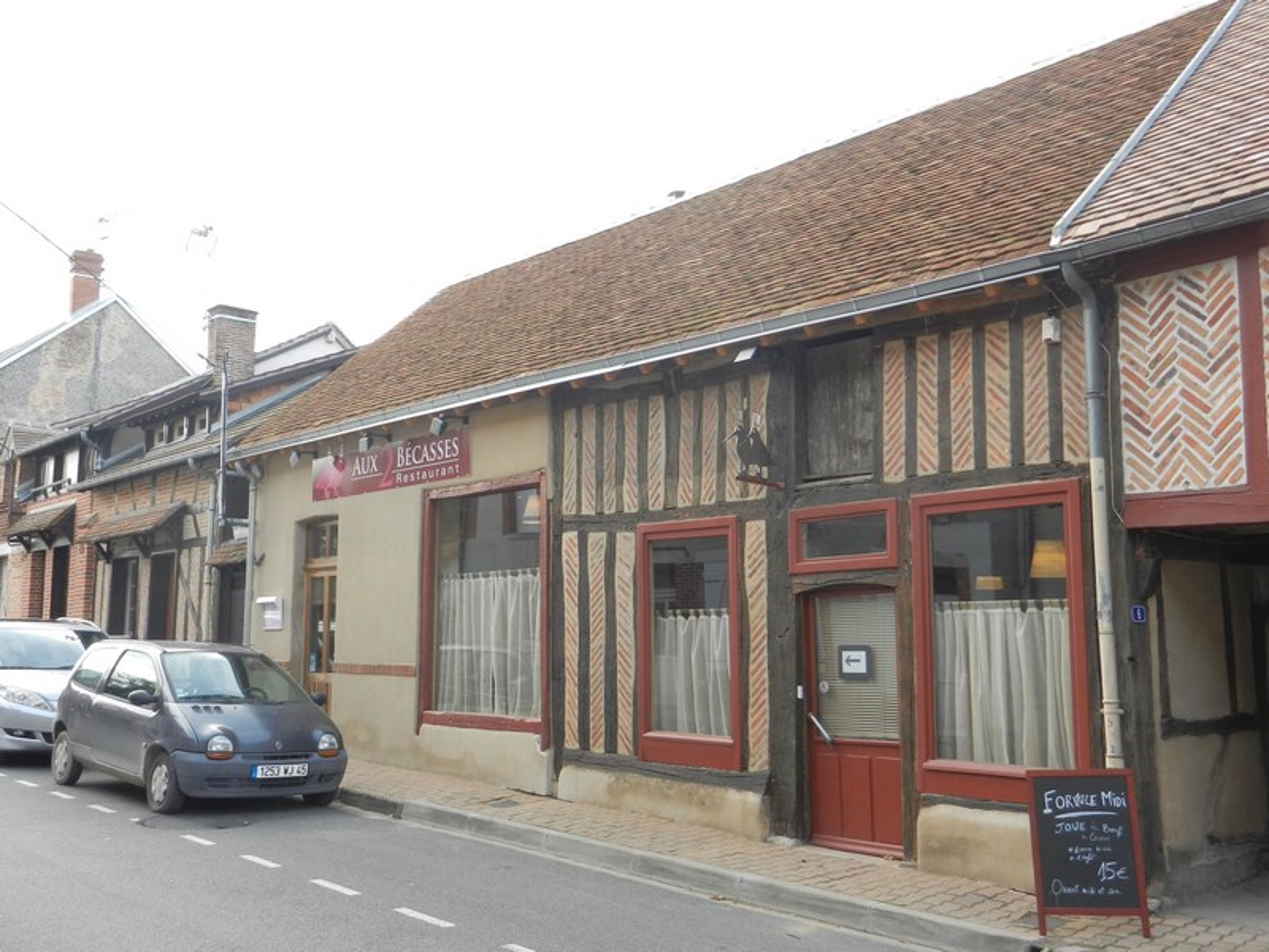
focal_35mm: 33
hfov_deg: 55.4
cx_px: 634
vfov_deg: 42.9
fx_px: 1210
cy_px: 476
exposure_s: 1/250
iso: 160
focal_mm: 5.9
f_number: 3.8
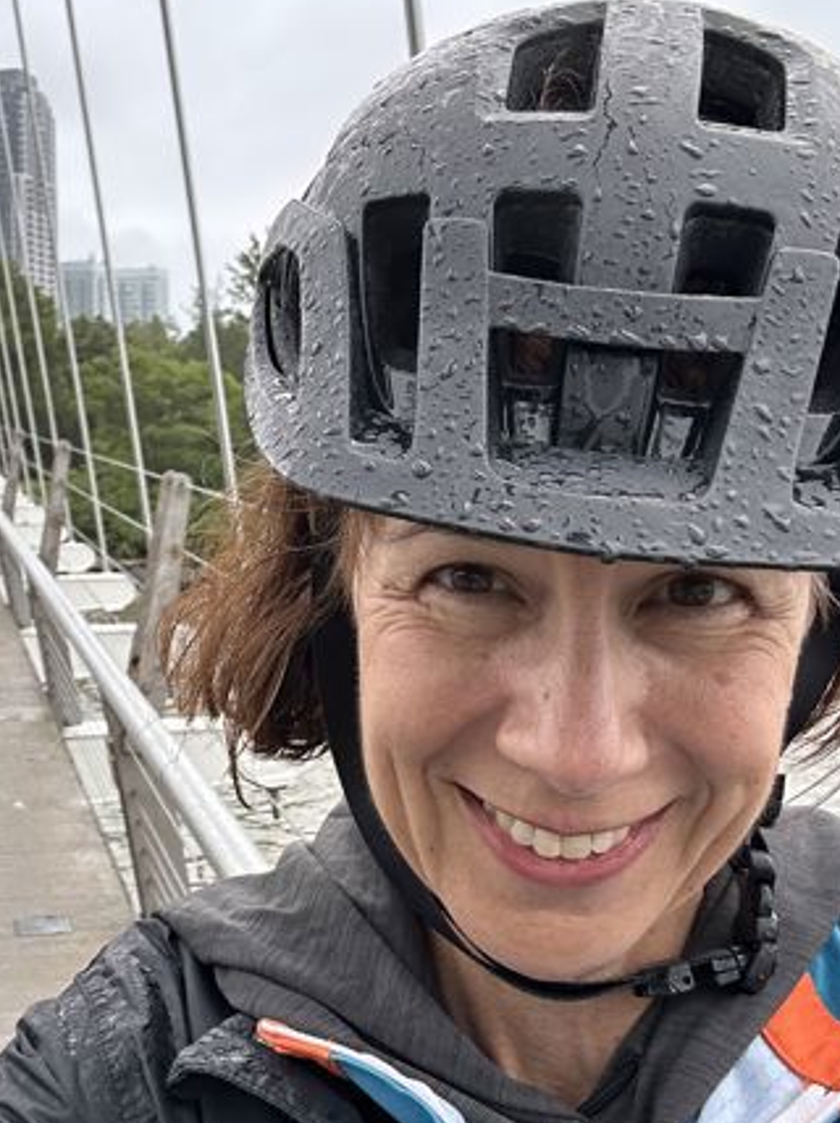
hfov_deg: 30.4
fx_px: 1524
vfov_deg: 40.4
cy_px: 635
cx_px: 231
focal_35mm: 47
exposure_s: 1/121
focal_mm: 2.69
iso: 80
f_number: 1.9
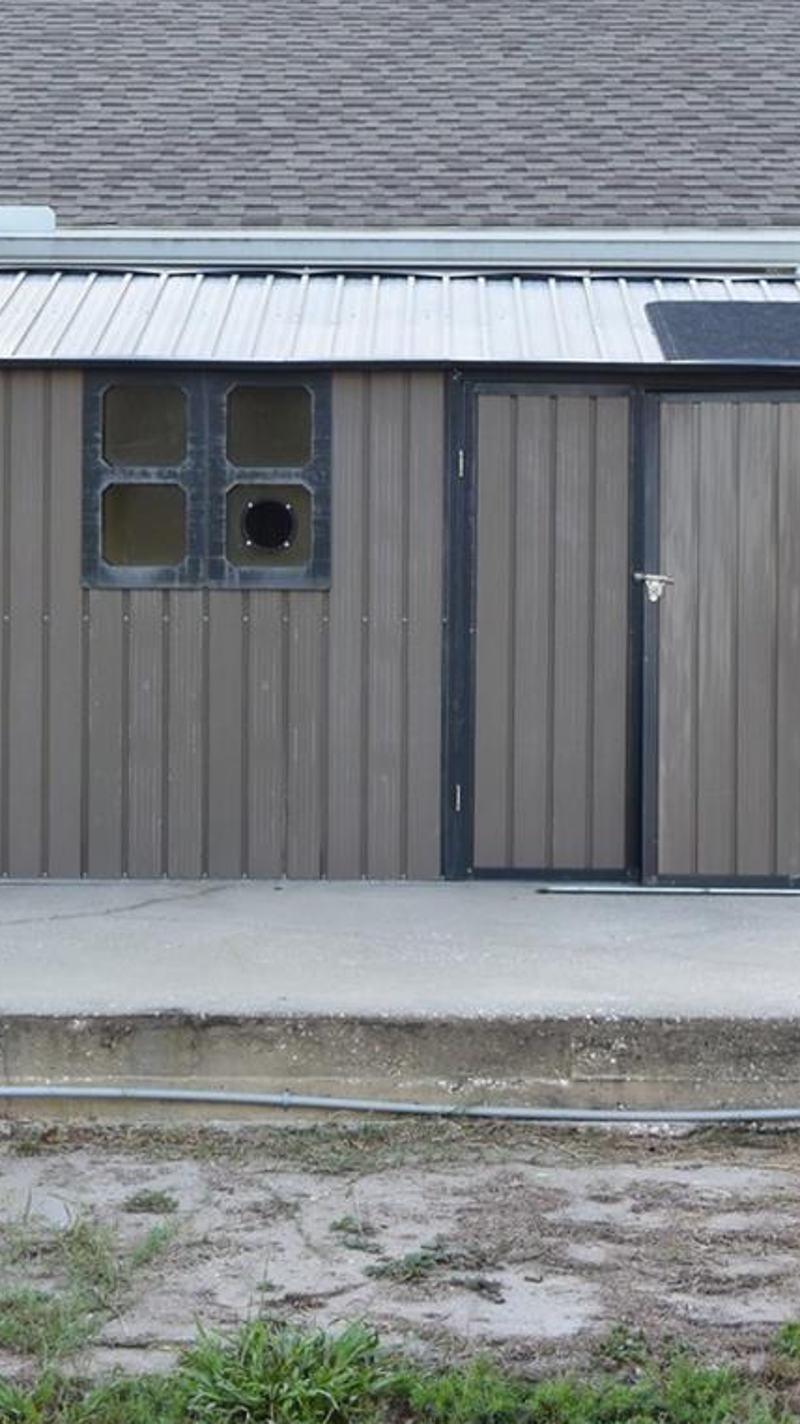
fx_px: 2907
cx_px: 421
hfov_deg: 15.7
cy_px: 523
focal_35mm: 77
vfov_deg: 27.4
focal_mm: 13
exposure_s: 1/40
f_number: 5.6
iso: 200
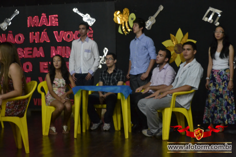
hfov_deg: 30.5
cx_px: 118
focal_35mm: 66
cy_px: 78
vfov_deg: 20.6
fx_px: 432
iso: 3200
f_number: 4.5
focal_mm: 44
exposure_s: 1/20
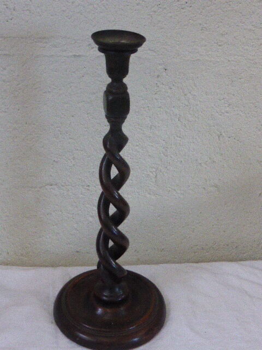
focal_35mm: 61
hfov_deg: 24.0
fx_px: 616
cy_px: 175
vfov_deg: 31.7
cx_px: 131
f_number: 4.7
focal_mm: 10.3
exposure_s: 1/160
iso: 1600
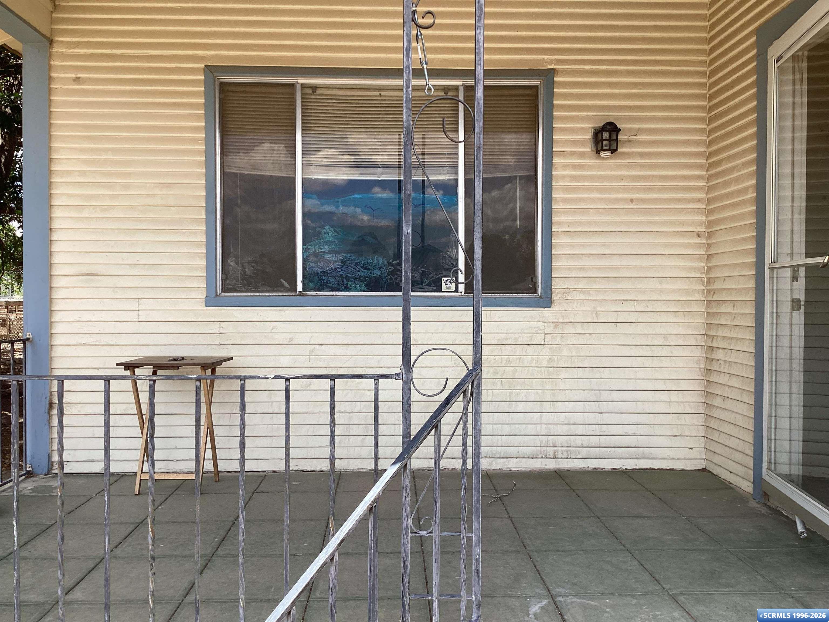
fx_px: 742
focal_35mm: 31
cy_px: 311
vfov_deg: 45.4
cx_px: 414
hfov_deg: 58.4
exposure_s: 1/466
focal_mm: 3.3
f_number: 2.4
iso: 25
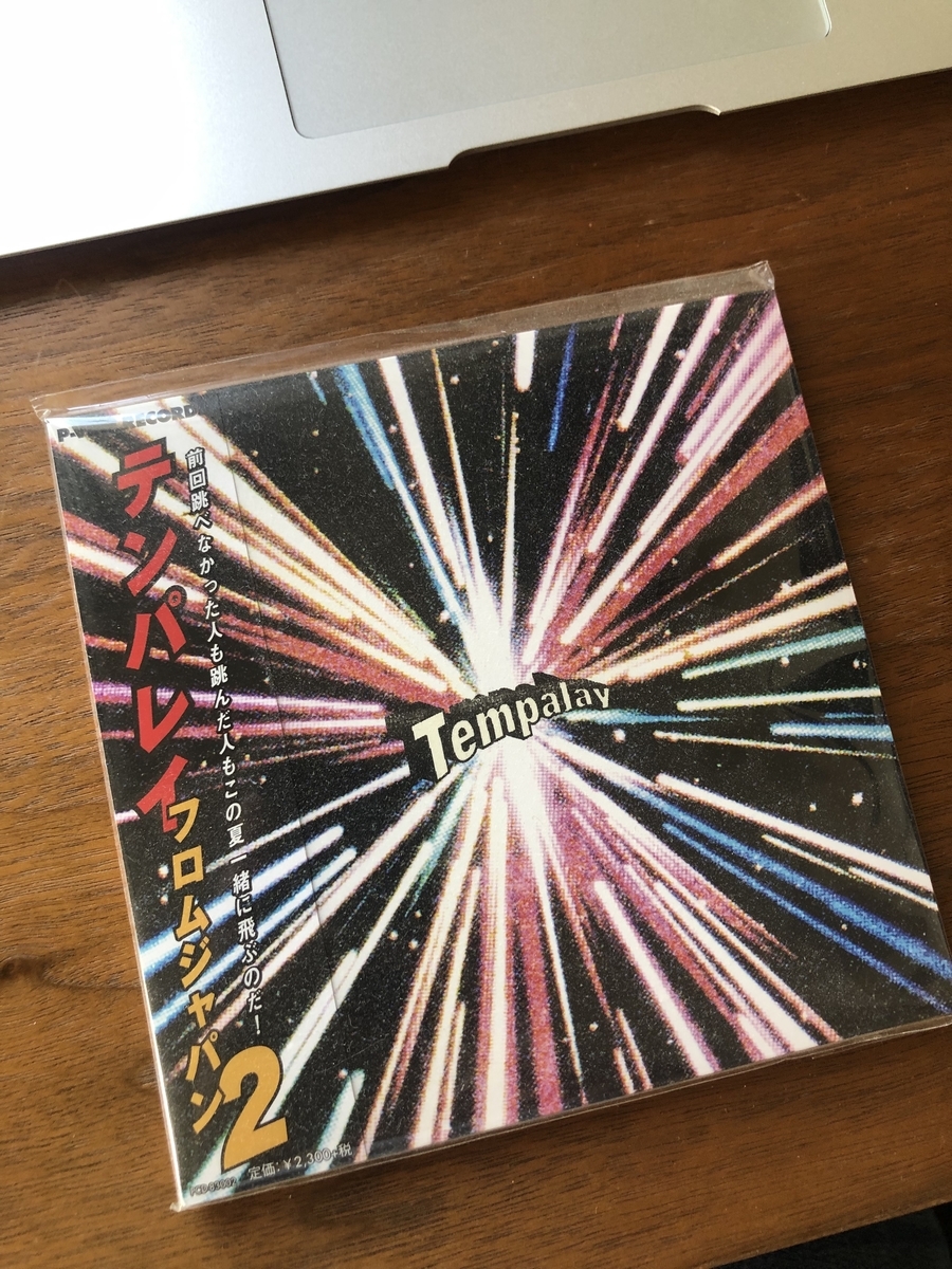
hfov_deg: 49.7
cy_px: 634
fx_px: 1027
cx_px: 476
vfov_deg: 63.4
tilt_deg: -81.1
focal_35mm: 28
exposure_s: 1/30
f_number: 1.8
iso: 32
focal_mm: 3.99
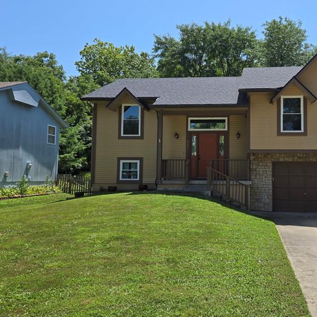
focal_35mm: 33
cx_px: 222
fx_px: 342
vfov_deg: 49.7
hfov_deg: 48.5
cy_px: 153
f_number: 1.8
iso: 25
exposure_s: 1/1410
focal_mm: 5.4
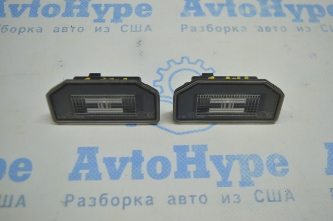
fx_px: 346
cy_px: 110
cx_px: 166
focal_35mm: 38
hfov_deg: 51.3
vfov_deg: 35.4
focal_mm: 25
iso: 400
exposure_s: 1/100
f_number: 4
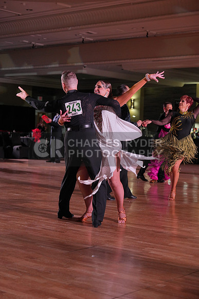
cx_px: 100
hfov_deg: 19.5
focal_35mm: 70
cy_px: 150
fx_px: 580
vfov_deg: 28.8
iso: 1600
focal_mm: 70
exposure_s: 1/500
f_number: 4
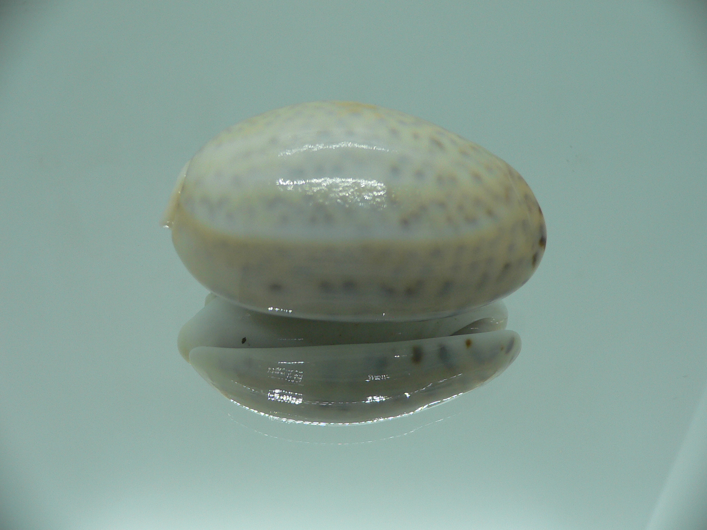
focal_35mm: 35
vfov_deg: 40.7
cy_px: 265
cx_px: 354
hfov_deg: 52.6
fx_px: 715
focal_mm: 4.6
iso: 80
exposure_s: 1/60
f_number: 2.8
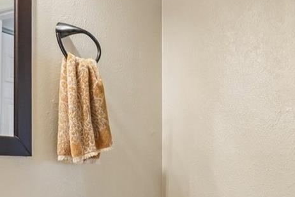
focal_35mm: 52
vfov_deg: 25.2
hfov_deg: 38.2
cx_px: 142
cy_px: 178
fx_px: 426
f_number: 8
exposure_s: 1/13
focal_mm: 10
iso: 400
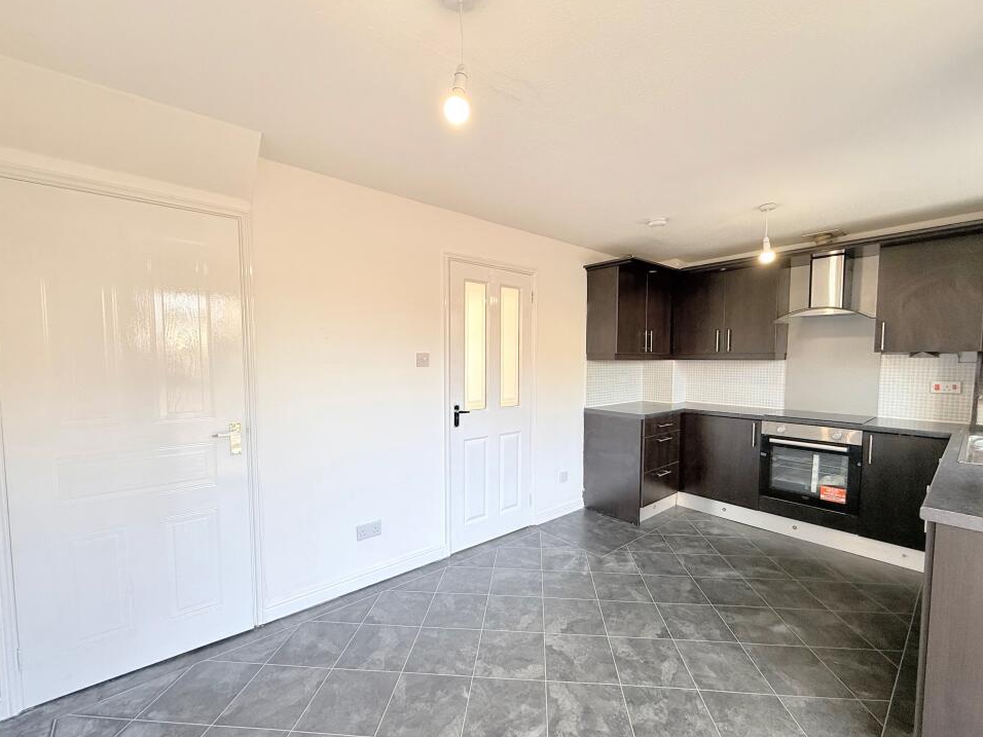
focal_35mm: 15
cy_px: 384
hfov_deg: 98.1
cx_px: 505
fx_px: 426
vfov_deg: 81.7
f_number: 2.2
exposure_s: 1/99
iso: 64
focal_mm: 2.22
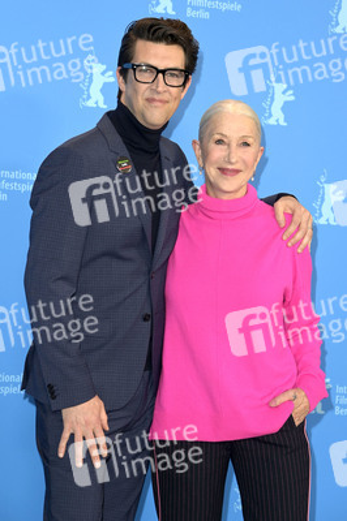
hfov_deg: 13.9
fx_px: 1419
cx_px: 174
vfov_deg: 20.8
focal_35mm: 98
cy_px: 260
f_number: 5.6
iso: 1000
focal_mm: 98
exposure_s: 1/250
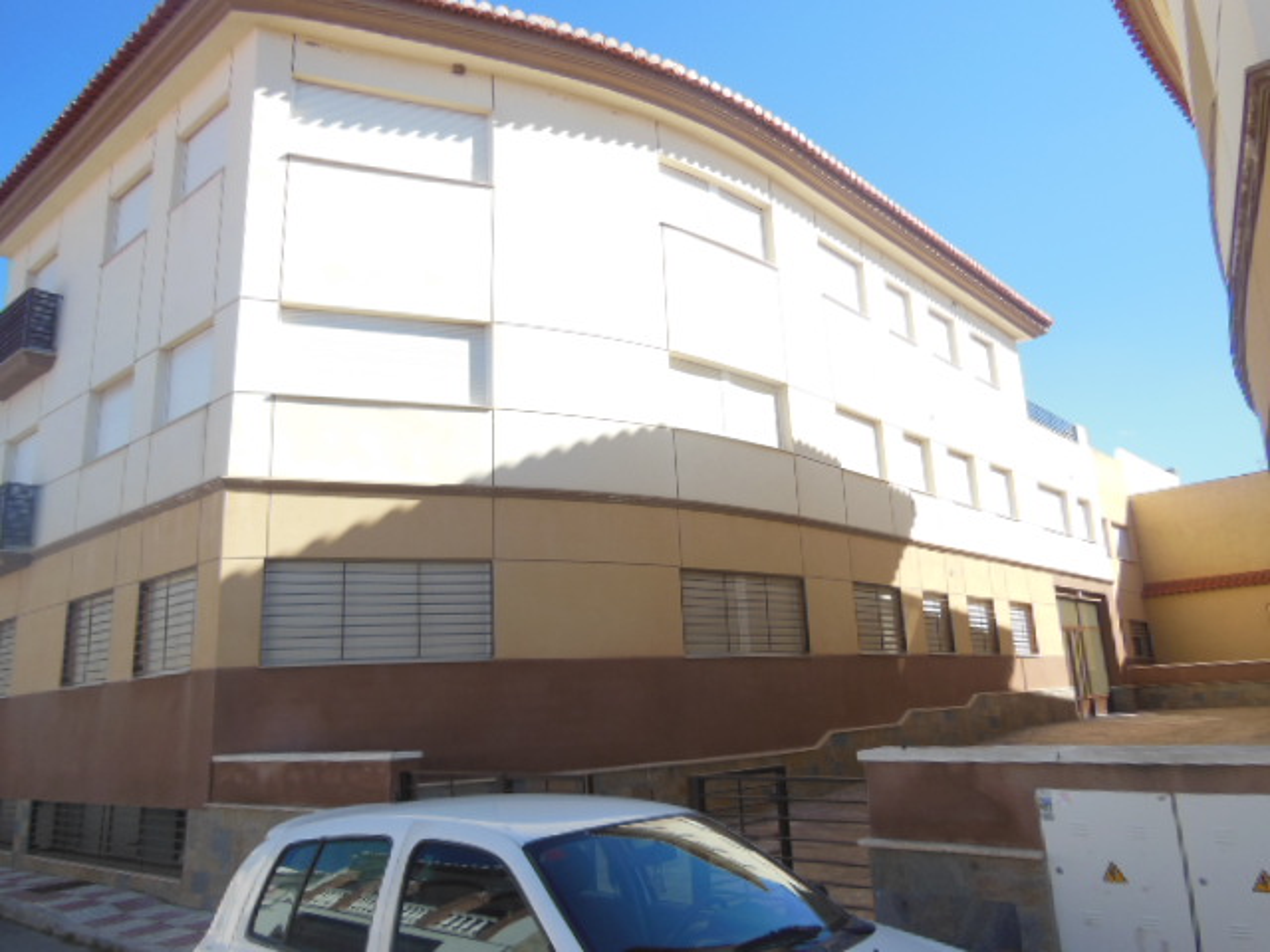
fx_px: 917
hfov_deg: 69.4
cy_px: 476
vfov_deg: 54.9
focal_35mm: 25
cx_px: 635
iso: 125
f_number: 3.5
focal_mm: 4.5
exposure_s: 1/640
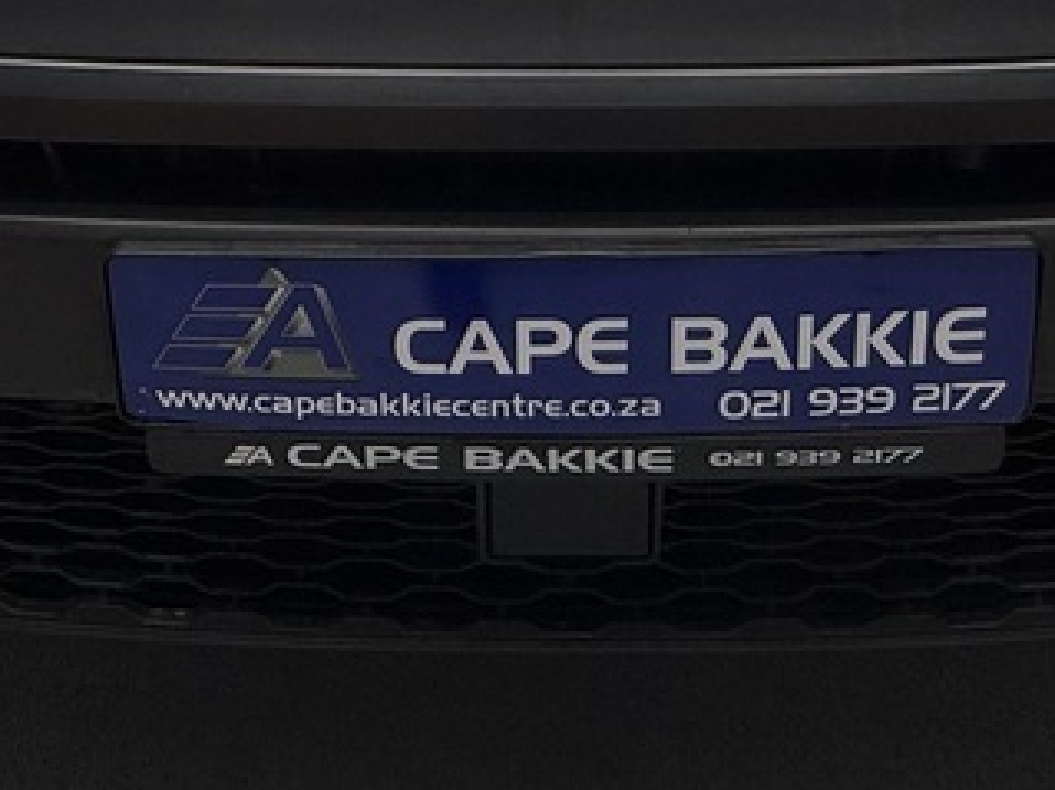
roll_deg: +0.5
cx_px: 539
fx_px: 1371
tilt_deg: -15.3
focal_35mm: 45
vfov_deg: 27.1
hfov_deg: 42.1
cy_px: -235
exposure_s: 1/99
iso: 64
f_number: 2.2
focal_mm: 2.22
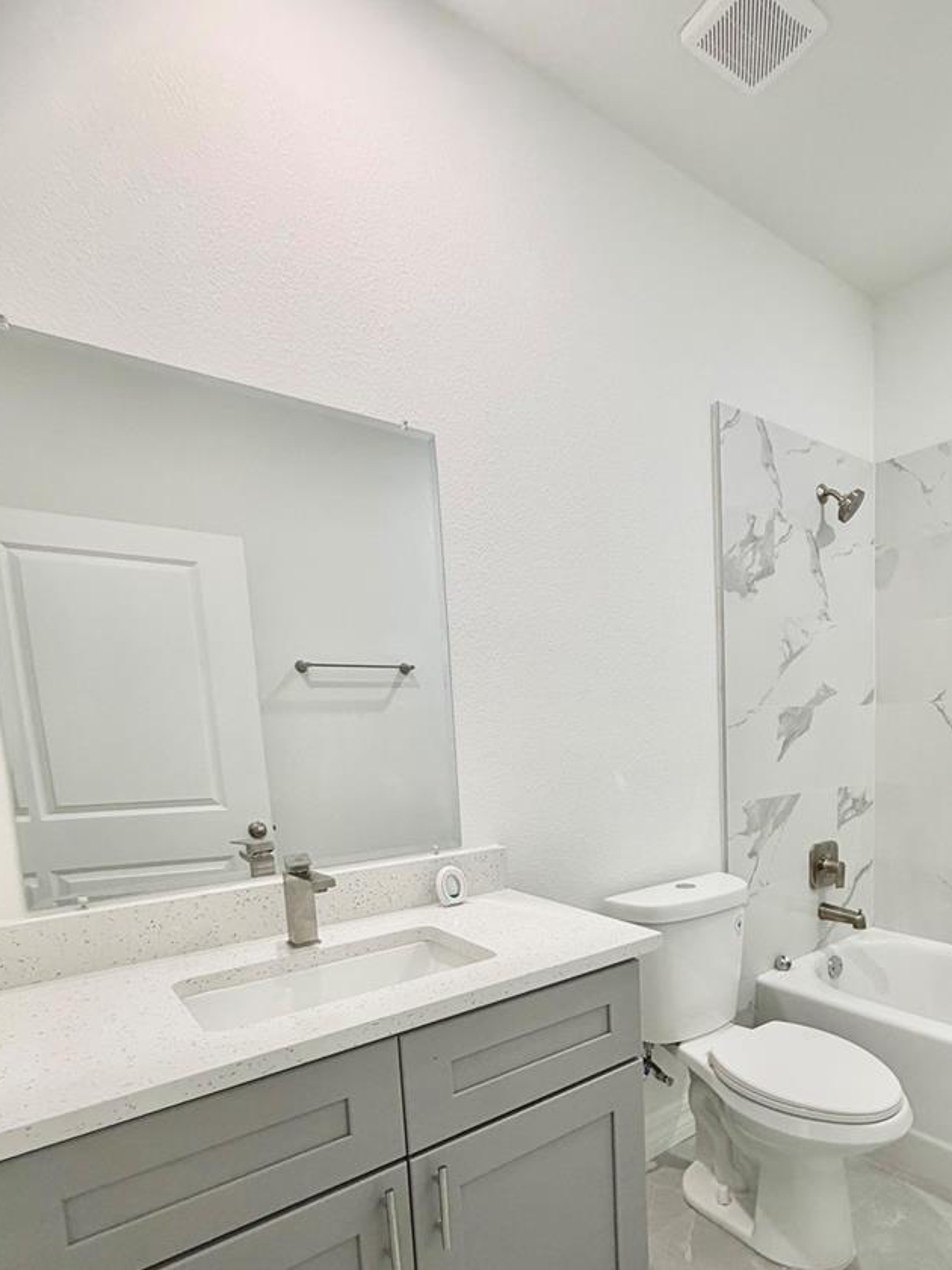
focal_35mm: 20
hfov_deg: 63.7
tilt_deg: -7.0
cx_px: 660
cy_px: 810
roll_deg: +1.5
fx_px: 733
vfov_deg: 79.9
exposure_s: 1/120
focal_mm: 2.22
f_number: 2.2
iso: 200
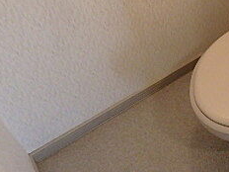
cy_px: -18
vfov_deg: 23.6
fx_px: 384
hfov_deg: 29.3
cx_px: 265
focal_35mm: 58
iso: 800
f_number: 3.5
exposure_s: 1/30
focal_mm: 3.7
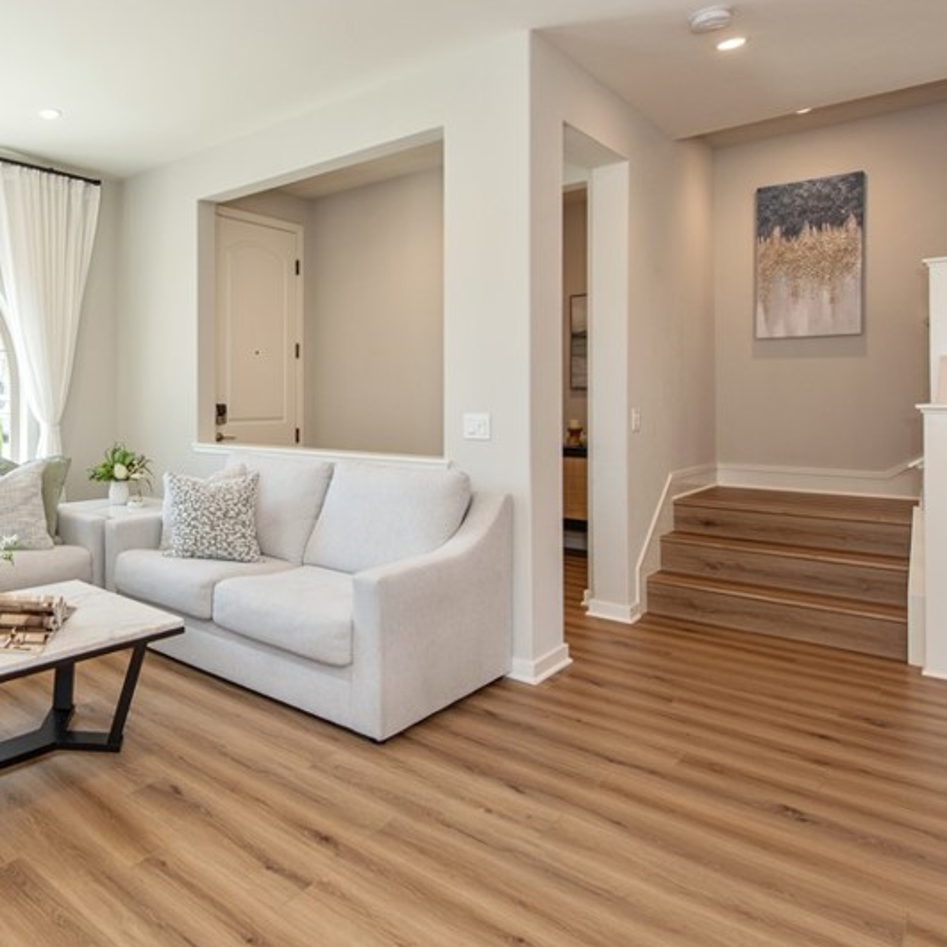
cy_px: 401
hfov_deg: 59.8
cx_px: 143
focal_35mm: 23
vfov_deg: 66.9
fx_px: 712
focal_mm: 14
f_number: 5.6
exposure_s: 1/125
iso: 400
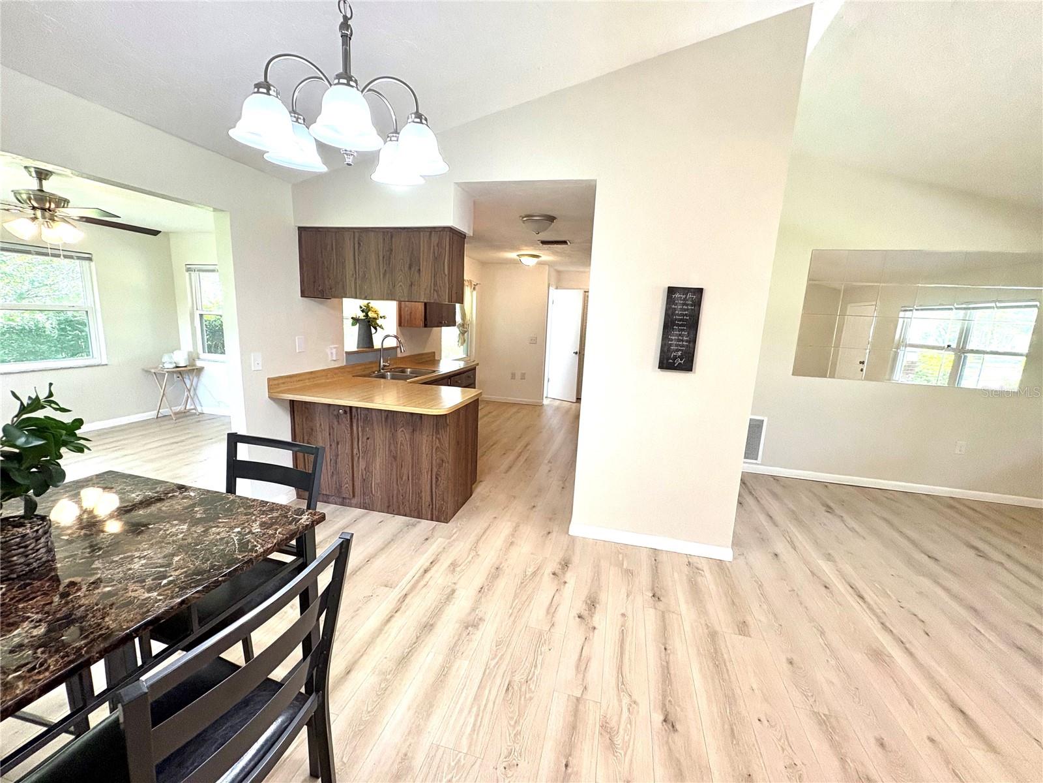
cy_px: 392
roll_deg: -2.2
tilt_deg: -9.5
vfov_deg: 85.7
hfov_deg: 102.1
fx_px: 422
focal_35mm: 14
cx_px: 522
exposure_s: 1/120
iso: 200
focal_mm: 2.22
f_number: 2.2
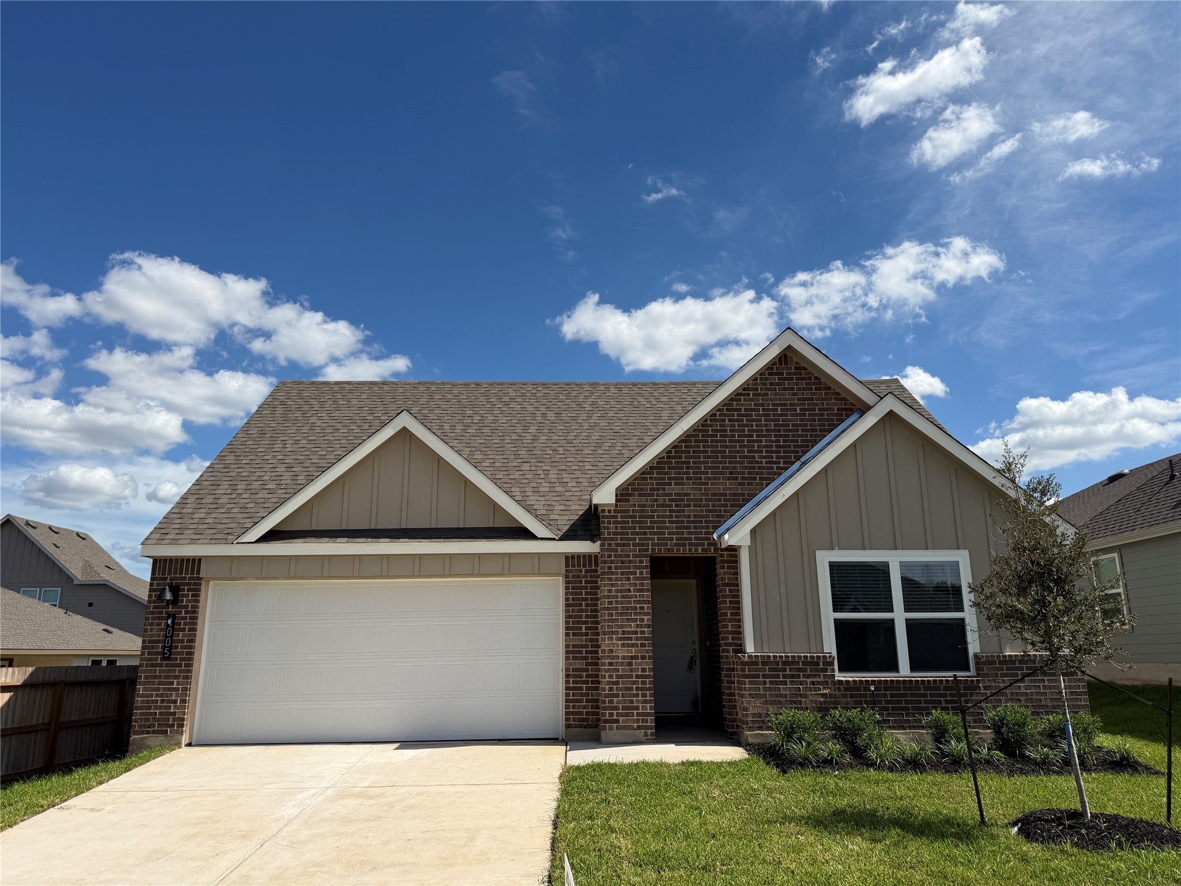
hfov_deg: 71.6
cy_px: 443
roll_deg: +0.4
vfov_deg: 56.8
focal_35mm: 24
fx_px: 819
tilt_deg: +12.9
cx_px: 590
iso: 80
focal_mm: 6.76
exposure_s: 1/8130
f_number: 1.78
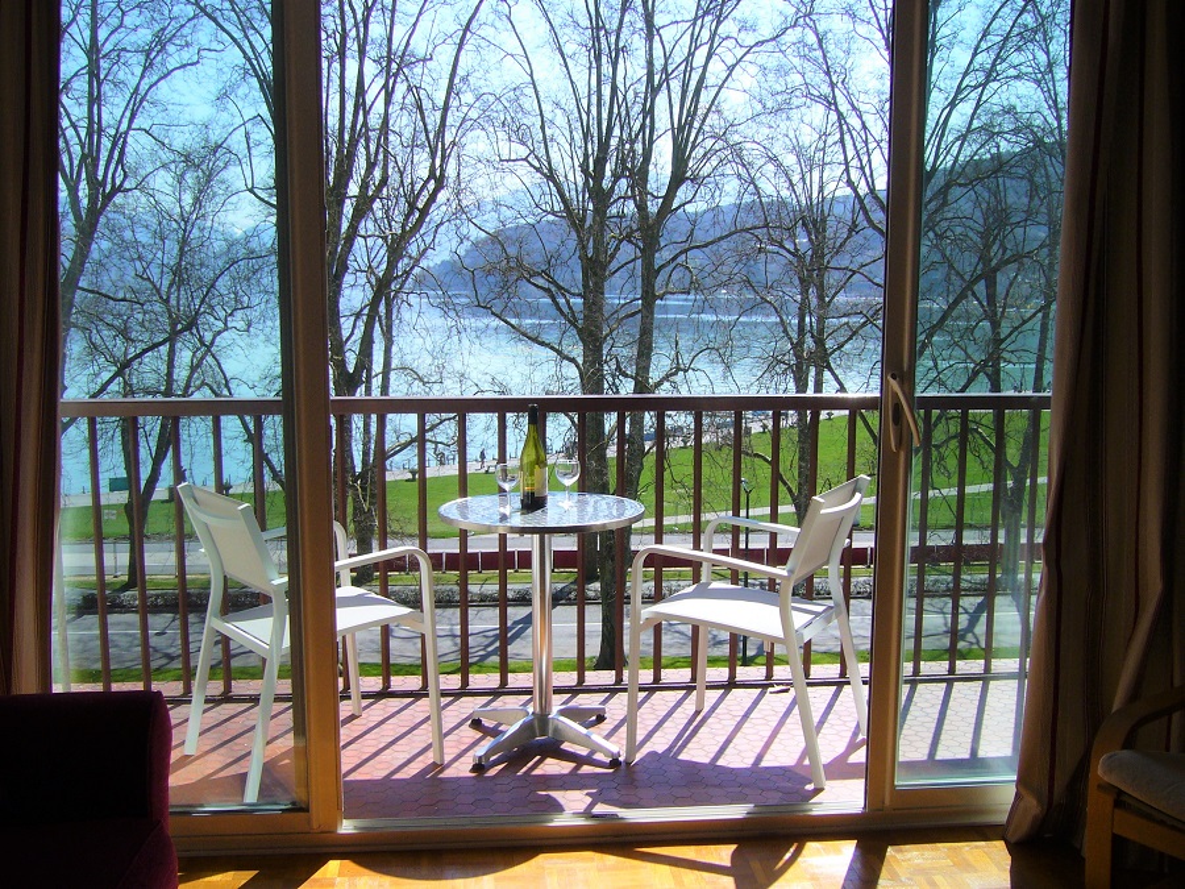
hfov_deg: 52.6
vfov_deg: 40.7
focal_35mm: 35
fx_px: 1198
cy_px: 444
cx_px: 592
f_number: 5.6
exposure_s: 1/400
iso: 100
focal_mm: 5.8
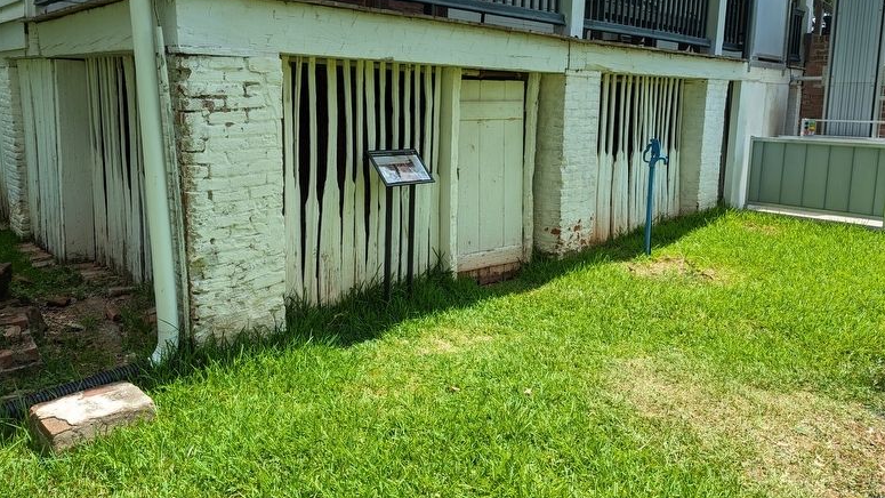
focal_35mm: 27
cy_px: 186
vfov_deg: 42.6
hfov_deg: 69.8
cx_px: 431
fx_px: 634
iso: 40
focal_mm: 6.81
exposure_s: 1/920
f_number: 1.85
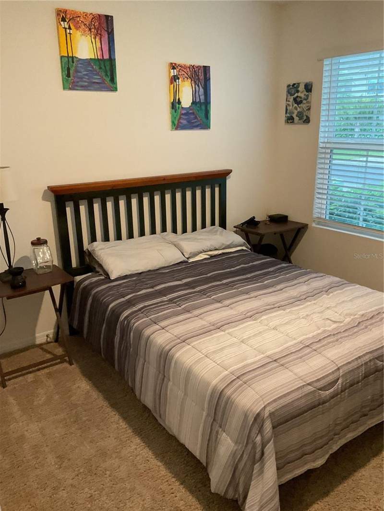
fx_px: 429
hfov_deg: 48.2
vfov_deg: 61.6
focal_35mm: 29
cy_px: 256
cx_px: 192
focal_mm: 3
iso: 250
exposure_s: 1/60
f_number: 1.8
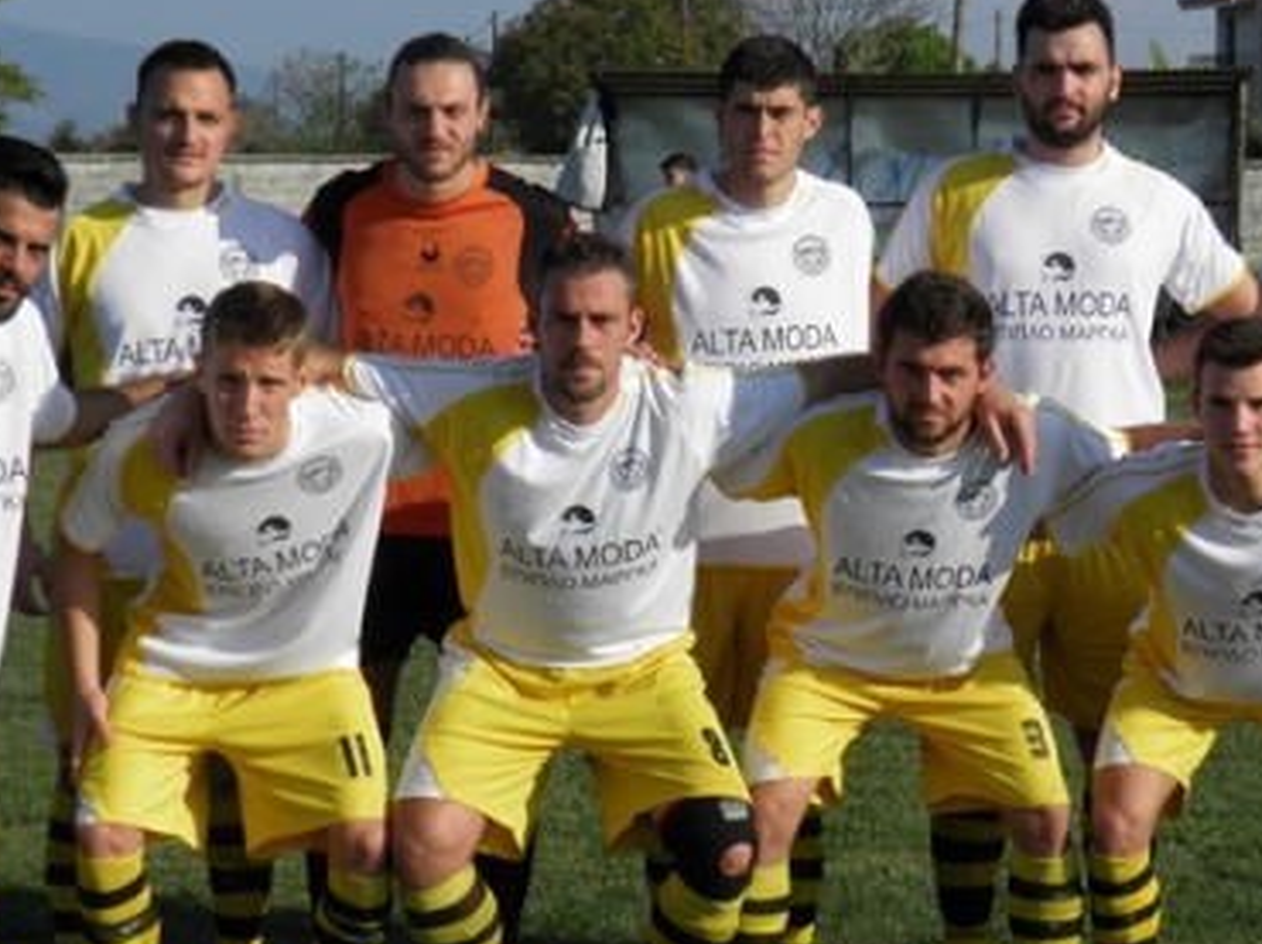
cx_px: 718
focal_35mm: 111
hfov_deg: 17.7
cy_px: 419
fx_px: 4043
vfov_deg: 13.3
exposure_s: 1/400
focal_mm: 11.2
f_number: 6
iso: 50
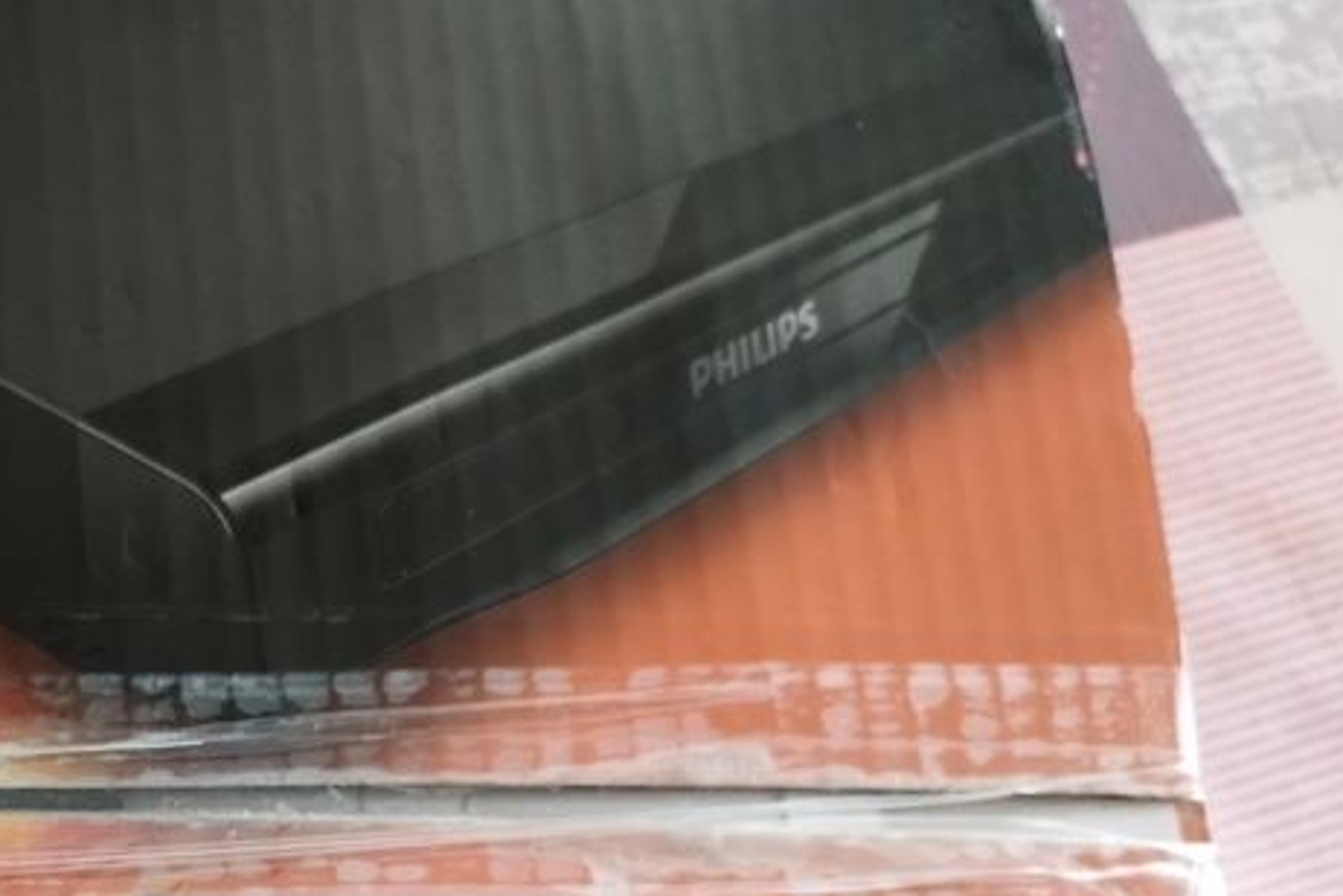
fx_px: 2014
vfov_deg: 23.3
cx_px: -23
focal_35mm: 54
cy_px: 1018
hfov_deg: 33.5
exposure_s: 1/33.3
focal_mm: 5.89
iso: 1170
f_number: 1.89
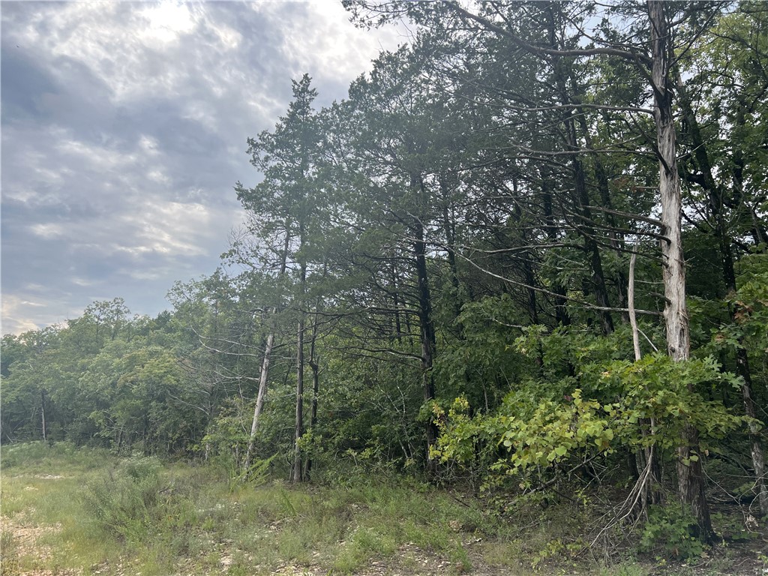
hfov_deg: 67.3
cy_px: 288
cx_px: 384
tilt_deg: +16.4
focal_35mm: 26
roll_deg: -1.1
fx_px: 577
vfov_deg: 53.1
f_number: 1.5
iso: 50
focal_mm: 5.7
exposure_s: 1/2571
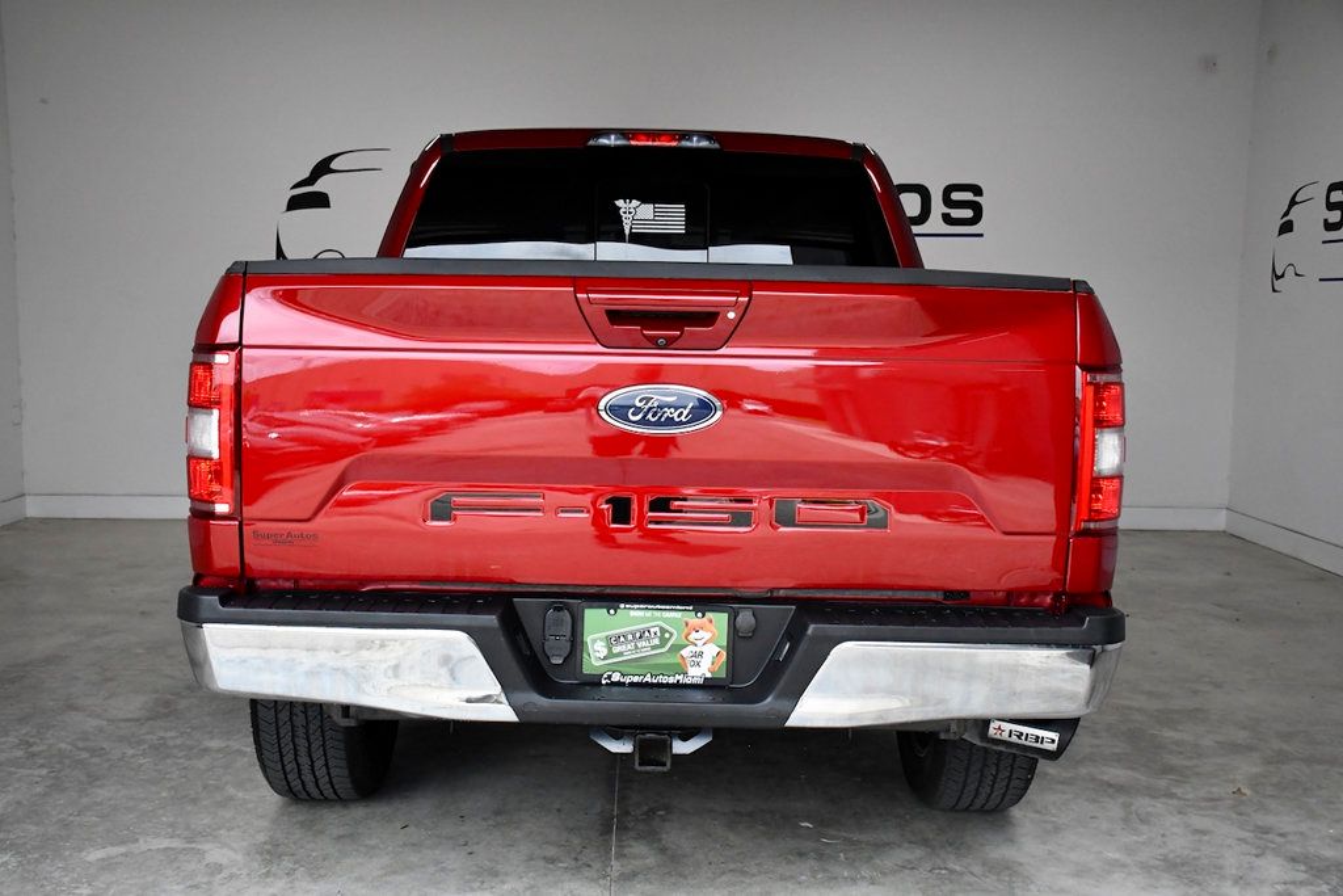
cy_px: 448
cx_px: 672
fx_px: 1455
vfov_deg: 34.2
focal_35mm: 39
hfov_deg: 49.5
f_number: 5.6
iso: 2500
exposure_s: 1/3200
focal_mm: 26
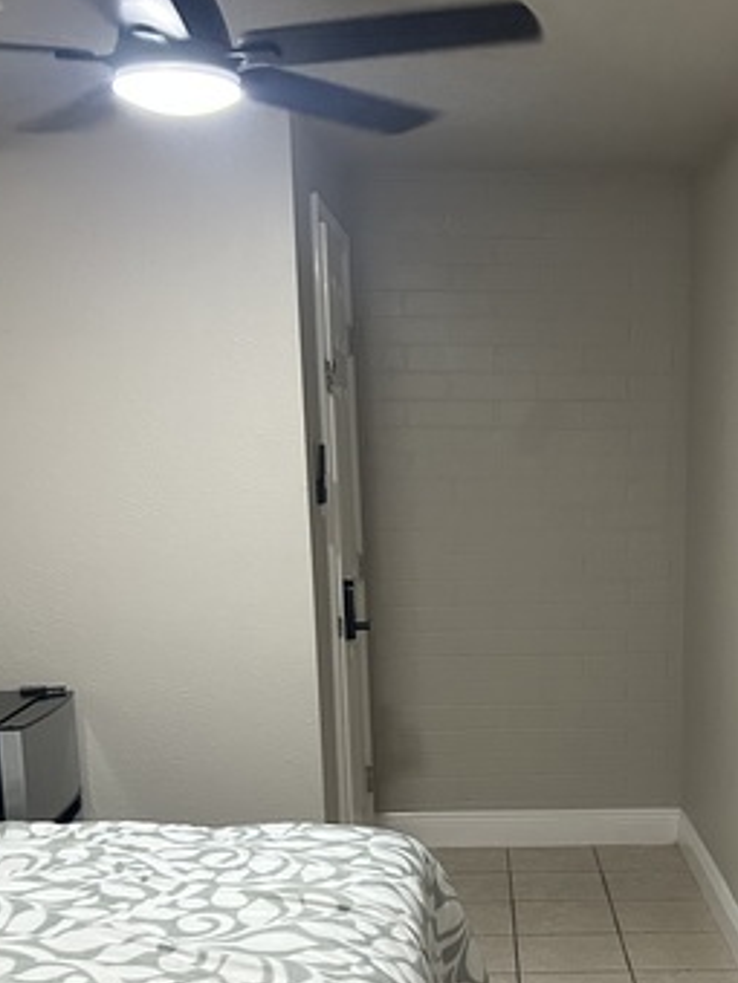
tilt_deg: -10.6
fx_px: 1450
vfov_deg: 36.8
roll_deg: +0.0
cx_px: 588
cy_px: 716
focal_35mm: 51
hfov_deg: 28.0
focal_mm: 5.7
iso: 320
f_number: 1.5
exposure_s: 1/60
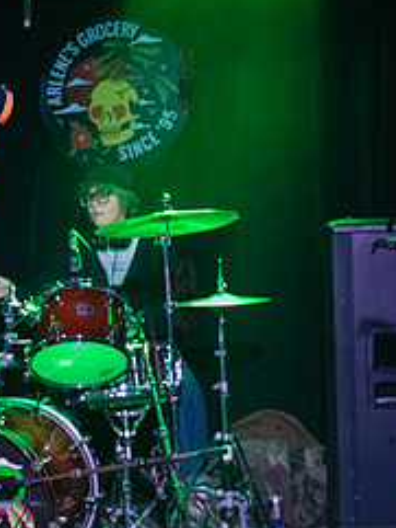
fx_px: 1234
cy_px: 292
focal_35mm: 81
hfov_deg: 18.2
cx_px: 184
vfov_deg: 24.1
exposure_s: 1/320
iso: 16000
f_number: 3.2
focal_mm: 35
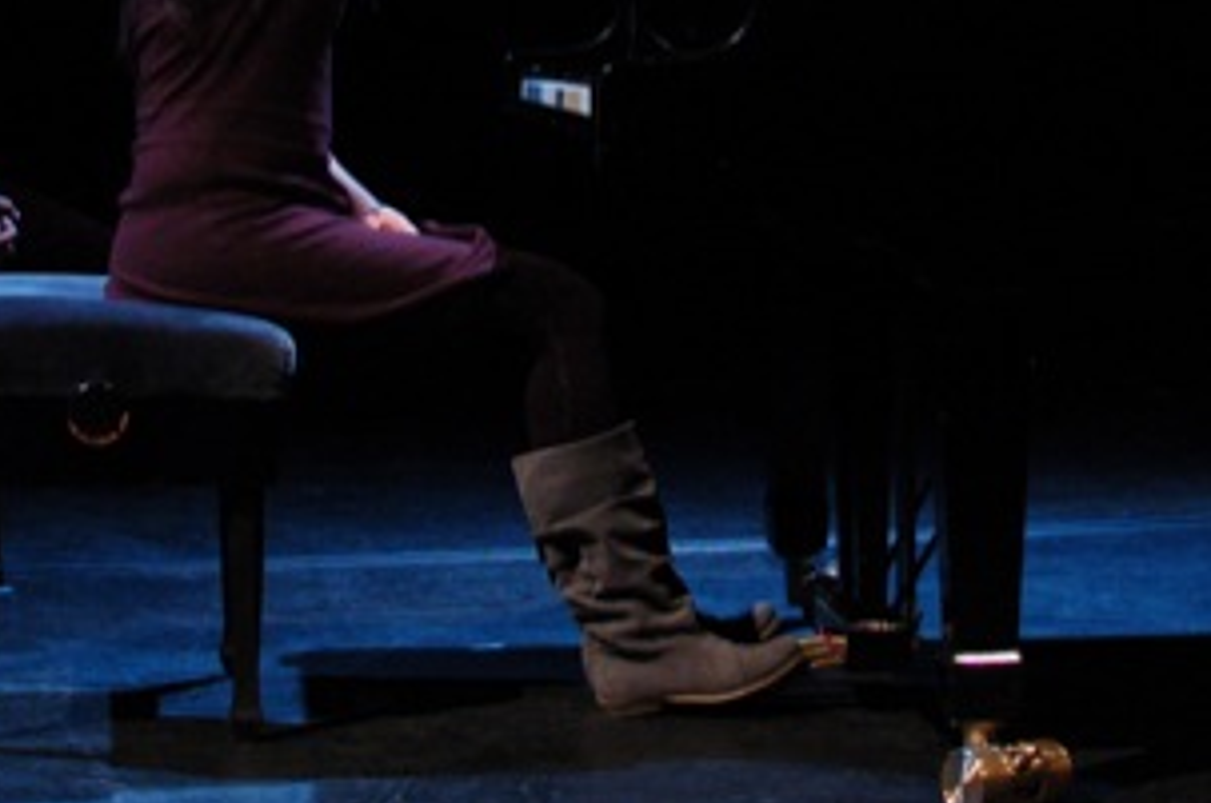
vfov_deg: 12.1
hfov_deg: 18.4
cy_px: -18
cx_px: 611
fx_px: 3730
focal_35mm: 111
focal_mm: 35
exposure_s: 1/50
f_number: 3.5
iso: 1600
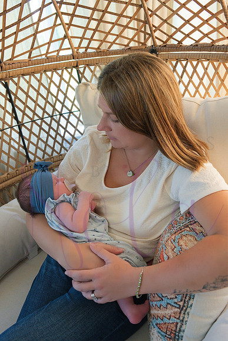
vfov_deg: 61.9
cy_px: 170
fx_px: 285
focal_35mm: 30
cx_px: 114
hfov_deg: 43.6
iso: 1600
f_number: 4
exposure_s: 1/320
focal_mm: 30
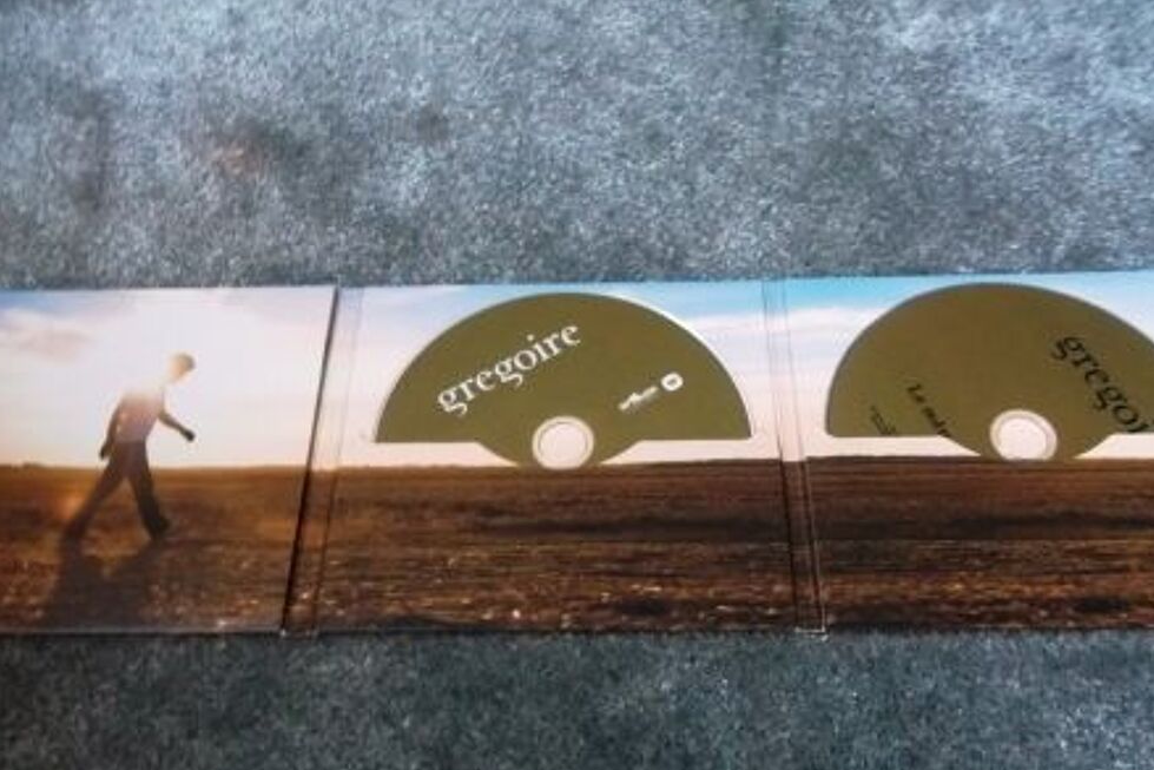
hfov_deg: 55.8
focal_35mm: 34
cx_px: 580
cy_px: 414
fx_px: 1090
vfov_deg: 38.9
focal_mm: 5.7
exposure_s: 1/8
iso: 400
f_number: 2.9
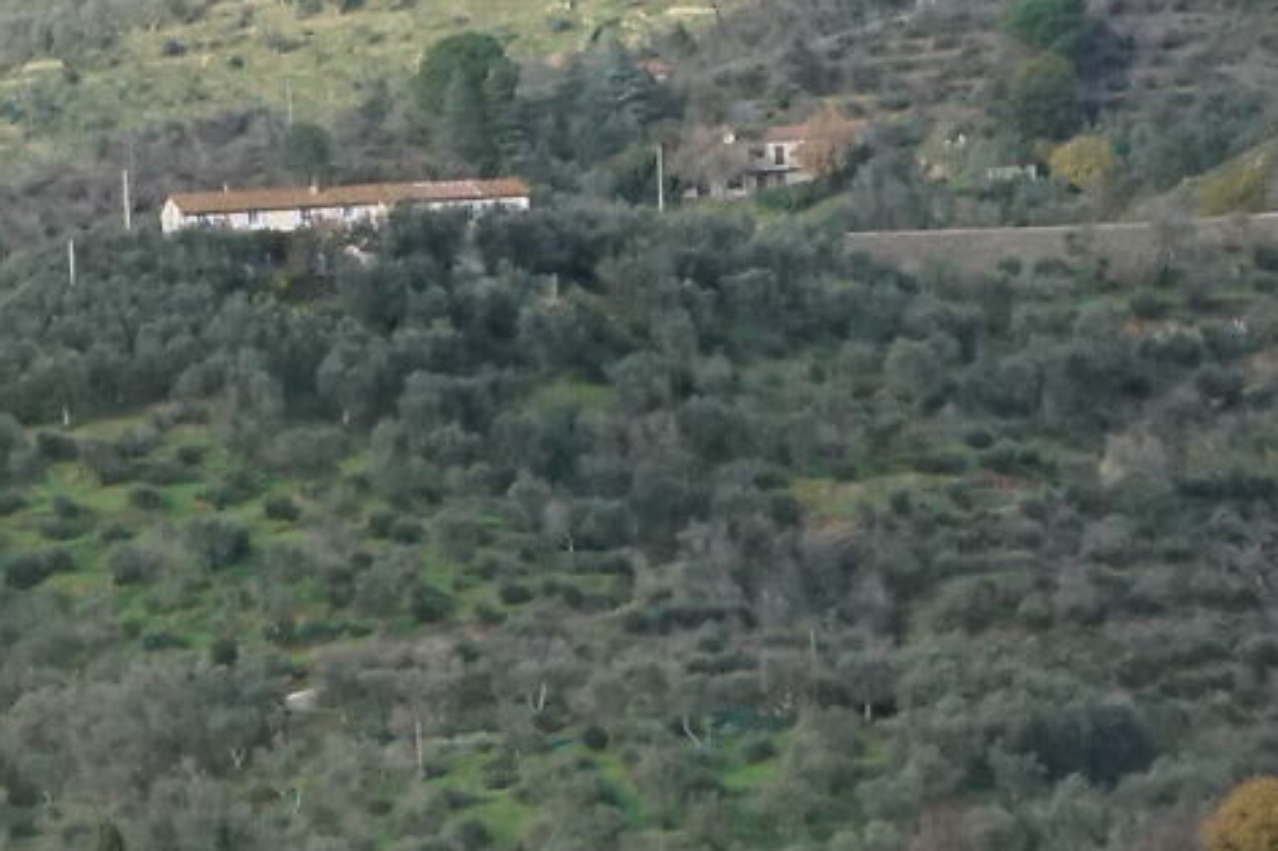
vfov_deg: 3.3
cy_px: 1418
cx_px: 335
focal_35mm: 419
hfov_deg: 4.9
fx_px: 14852
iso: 1600
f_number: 22
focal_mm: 55
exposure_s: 1/250
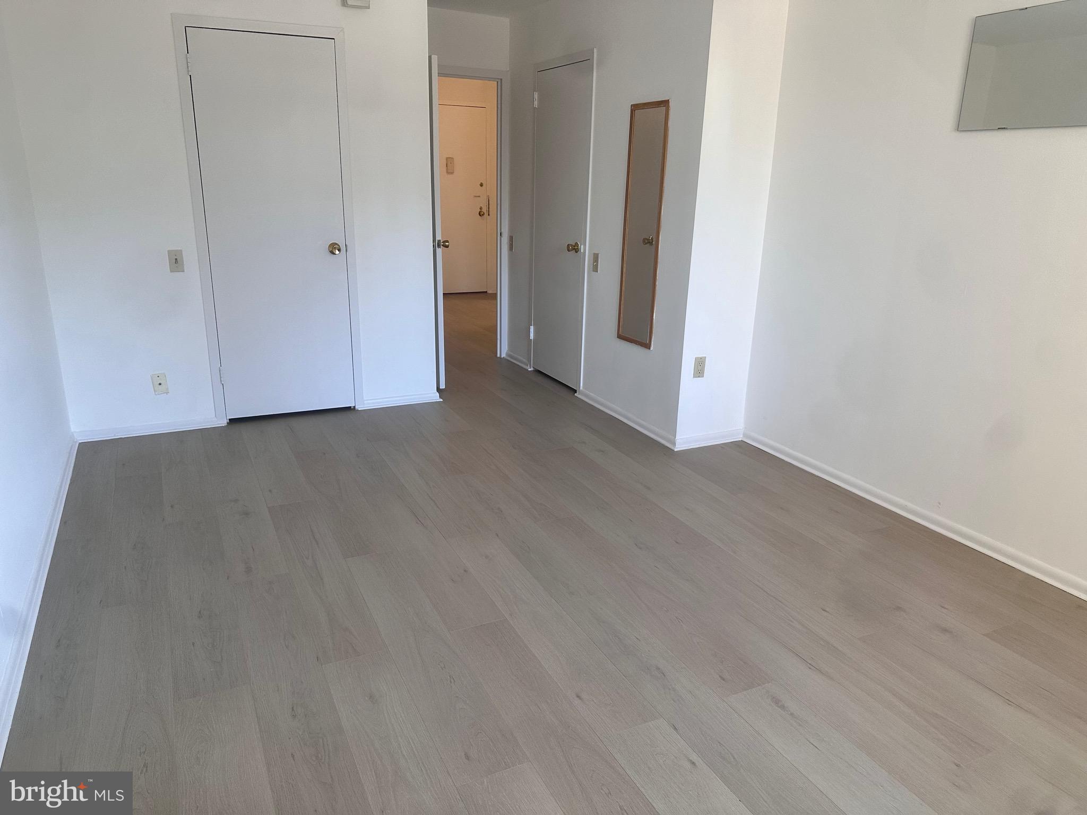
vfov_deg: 56.8
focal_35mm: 24
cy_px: 408
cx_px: 544
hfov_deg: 71.6
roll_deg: -1.4
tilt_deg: -17.0
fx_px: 754
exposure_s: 1/120
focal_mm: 6.86
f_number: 1.78
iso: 160
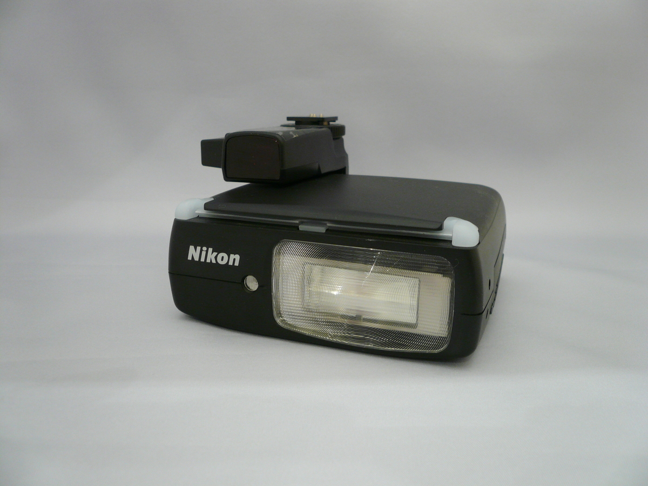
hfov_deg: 63.4
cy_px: 243
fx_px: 524
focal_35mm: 28
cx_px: 324
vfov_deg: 49.7
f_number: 2.8
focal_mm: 4.6
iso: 100
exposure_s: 1/15
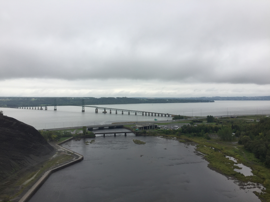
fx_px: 226
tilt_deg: -0.7
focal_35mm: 29
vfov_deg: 48.2
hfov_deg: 61.7
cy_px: 101
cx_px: 135
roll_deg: +0.2
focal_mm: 4.15
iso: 32
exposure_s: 1/244
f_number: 2.2
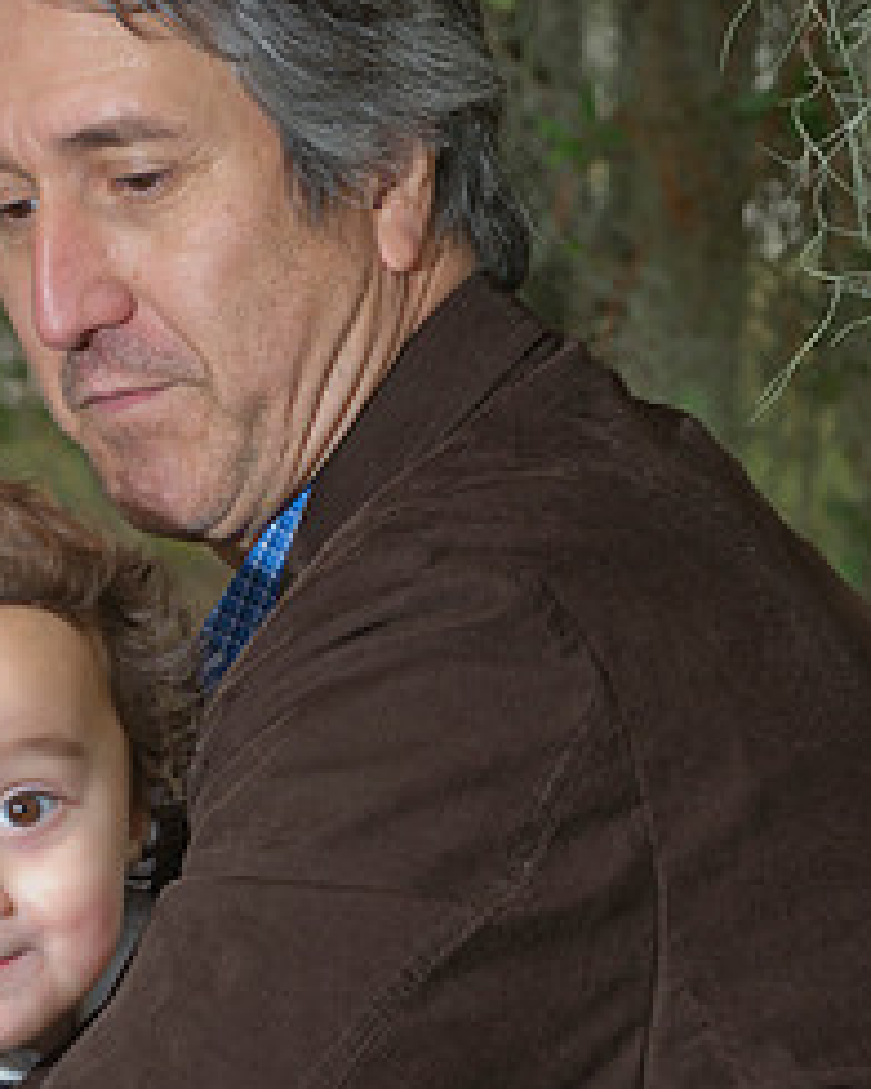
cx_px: 247
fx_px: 7476
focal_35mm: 232
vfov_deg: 8.3
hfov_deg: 6.7
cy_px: 747
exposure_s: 1/200
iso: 640
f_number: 4.5
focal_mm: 135
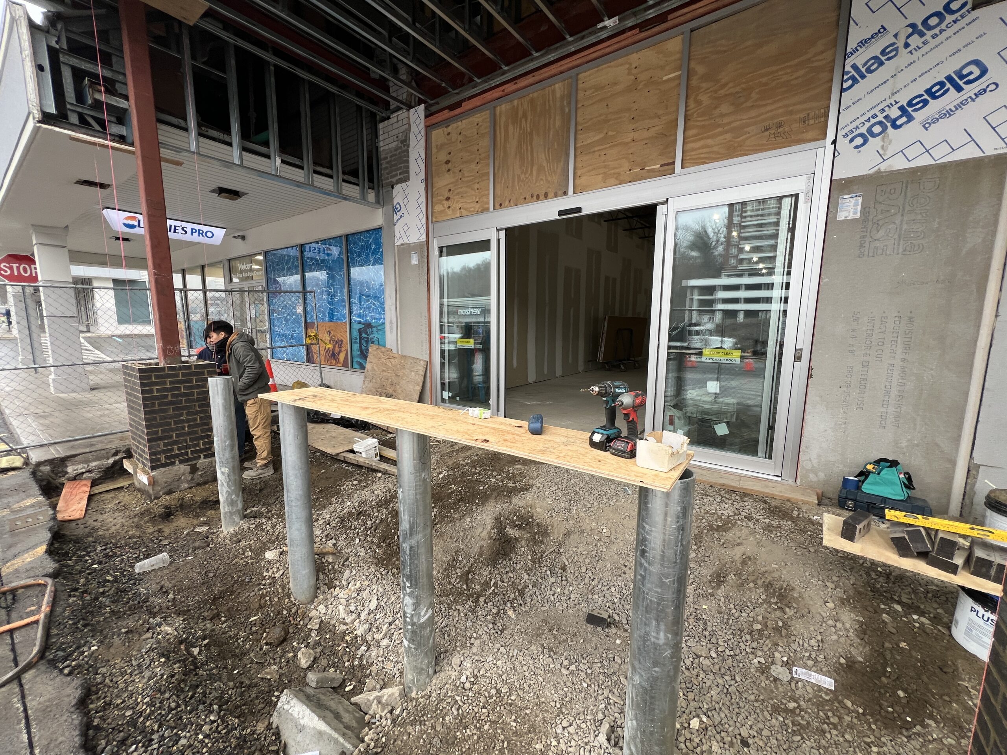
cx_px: 504
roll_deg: +0.2
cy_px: 378
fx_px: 378
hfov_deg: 106.2
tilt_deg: -8.2
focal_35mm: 13
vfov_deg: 89.9
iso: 50
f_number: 1.8
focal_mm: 1.57
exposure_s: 1/99
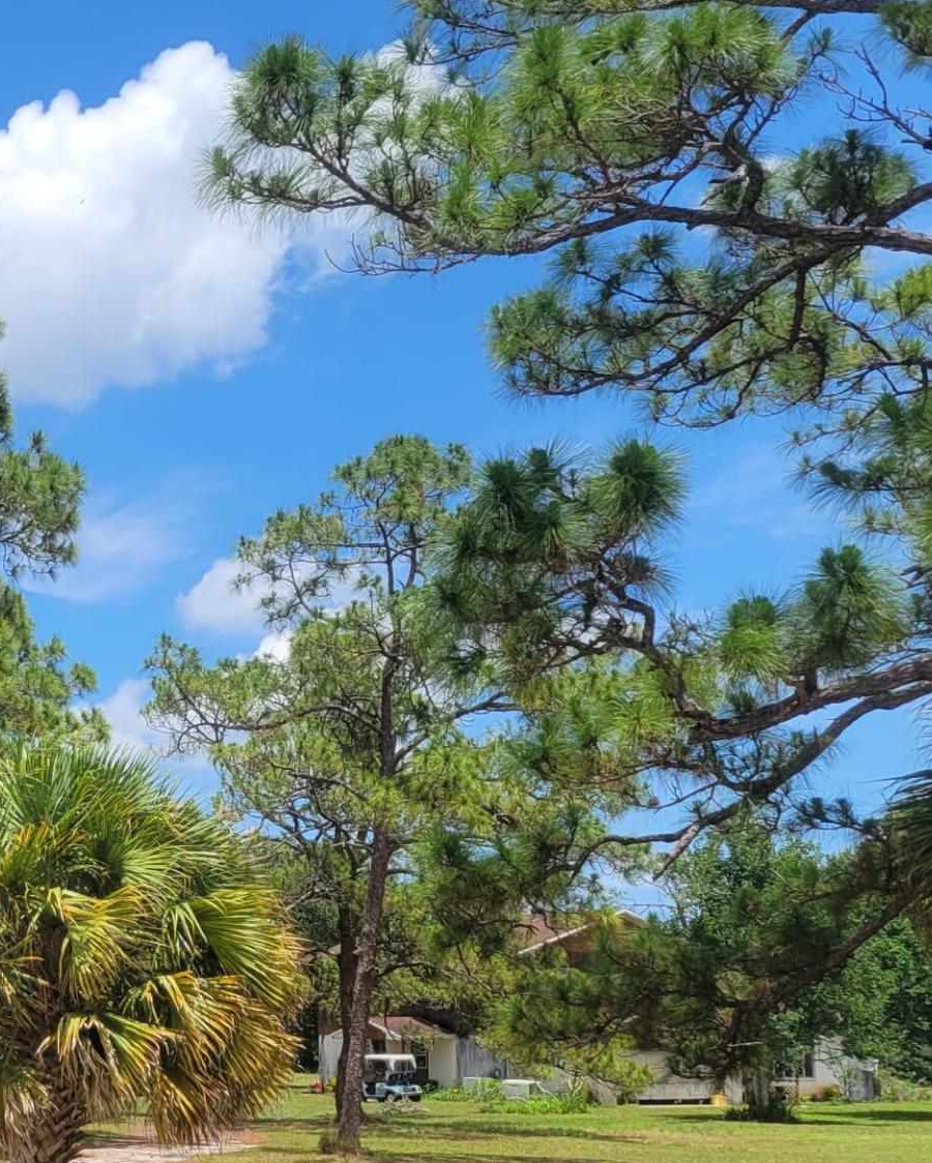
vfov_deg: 28.5
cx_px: -295
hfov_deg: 21.2
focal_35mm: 65
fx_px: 2240
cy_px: 920
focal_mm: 5.4
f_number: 1.8
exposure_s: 1/2579
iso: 40
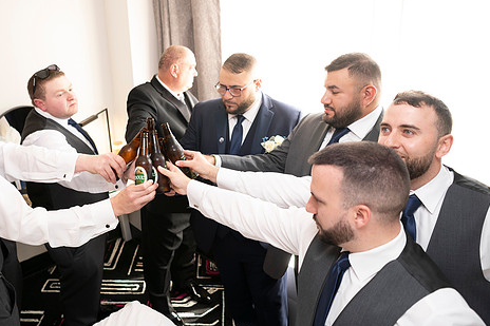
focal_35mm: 30
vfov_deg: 43.3
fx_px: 408
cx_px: 203
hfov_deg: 61.6
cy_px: 129
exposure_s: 1/100
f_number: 2.8
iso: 800
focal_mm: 24
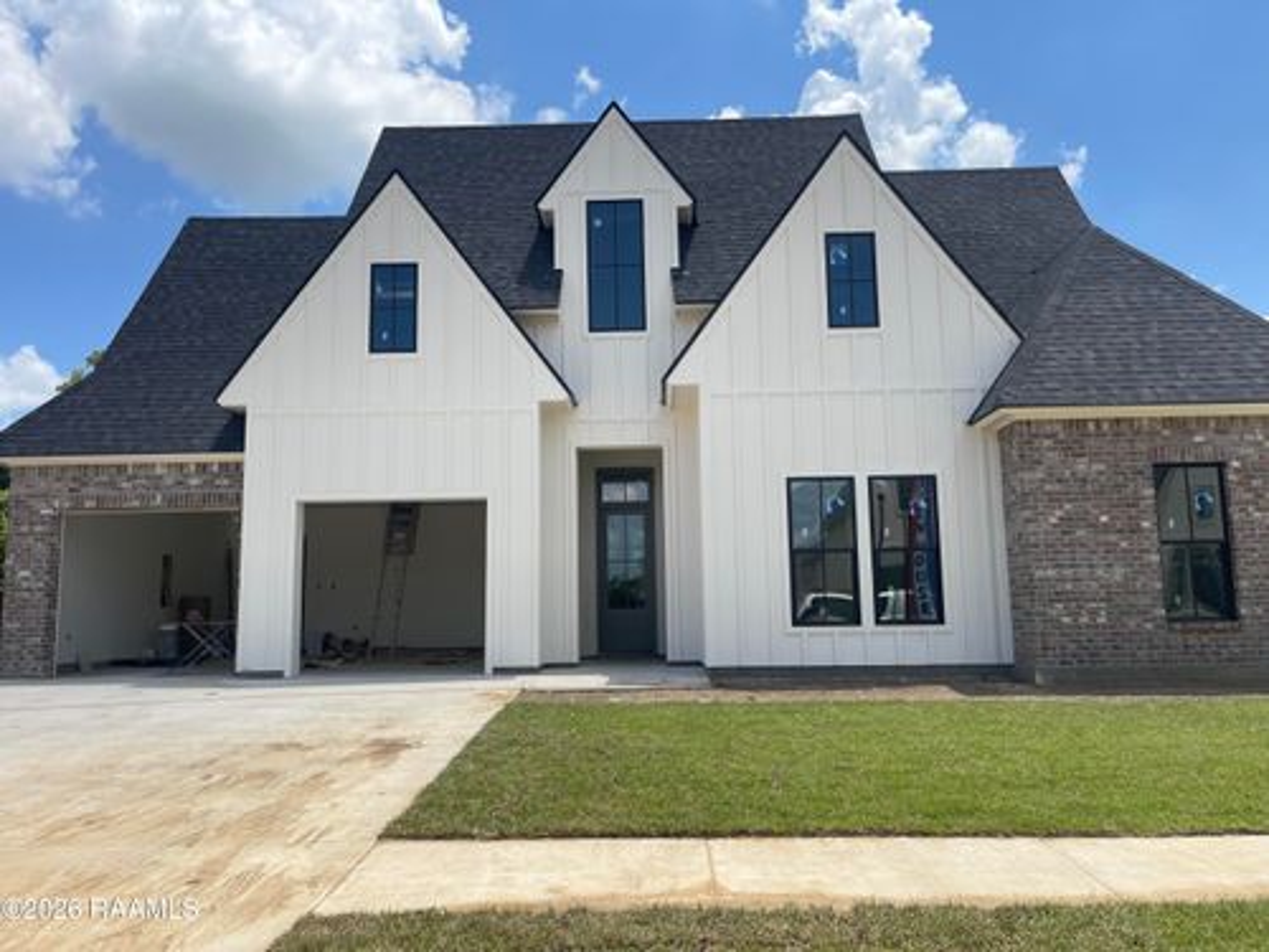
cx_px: 634
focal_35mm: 25
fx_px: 916
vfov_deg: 54.9
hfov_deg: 69.4
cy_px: 476
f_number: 1.6
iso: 32
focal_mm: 5.1
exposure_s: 1/3559
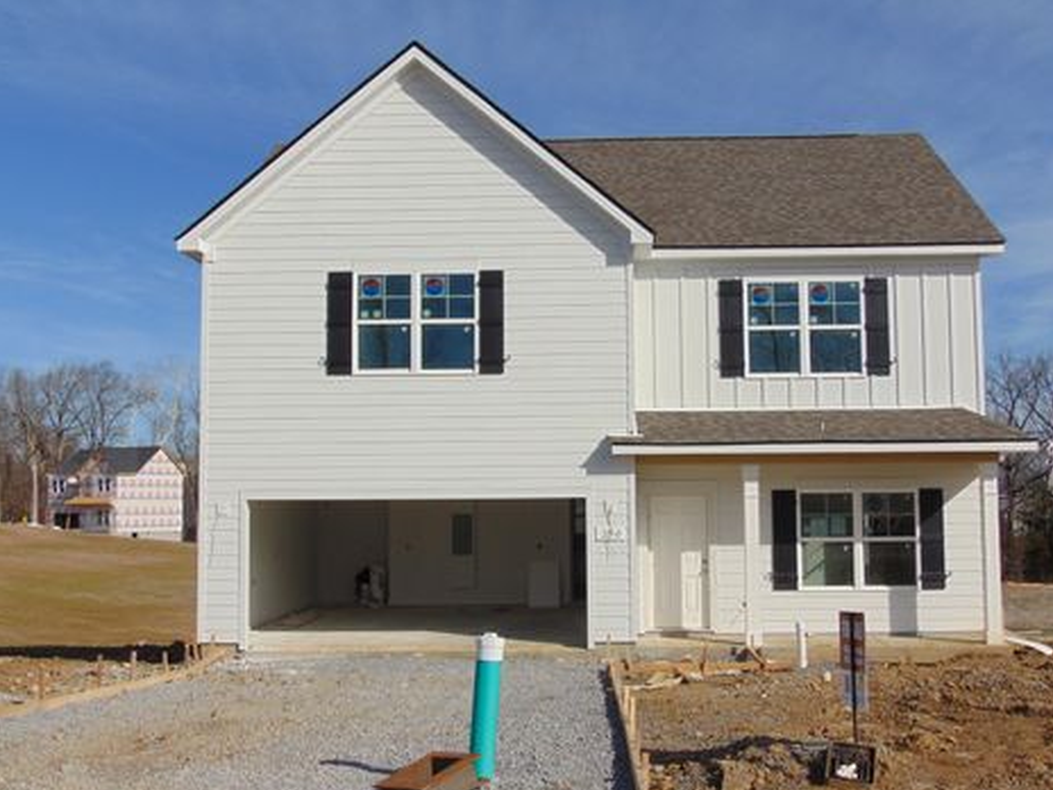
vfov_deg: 34.3
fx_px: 1278
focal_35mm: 42
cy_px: 417
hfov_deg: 44.8
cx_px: 558
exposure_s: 1/400
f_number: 8.5
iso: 80
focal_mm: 6.9
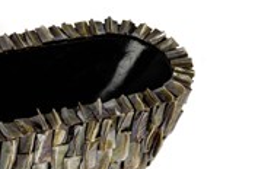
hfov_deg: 18.0
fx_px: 792
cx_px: 20
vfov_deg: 12.2
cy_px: 96
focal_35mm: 112
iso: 100
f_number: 18
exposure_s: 1/100
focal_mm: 32.5
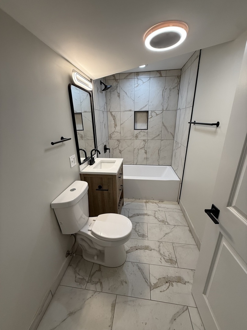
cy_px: 165
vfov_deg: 102.1
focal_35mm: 14
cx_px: 124
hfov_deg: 85.7
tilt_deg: -19.7
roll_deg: +0.0
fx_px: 133
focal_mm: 2.22
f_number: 2.2
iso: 160
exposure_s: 1/120
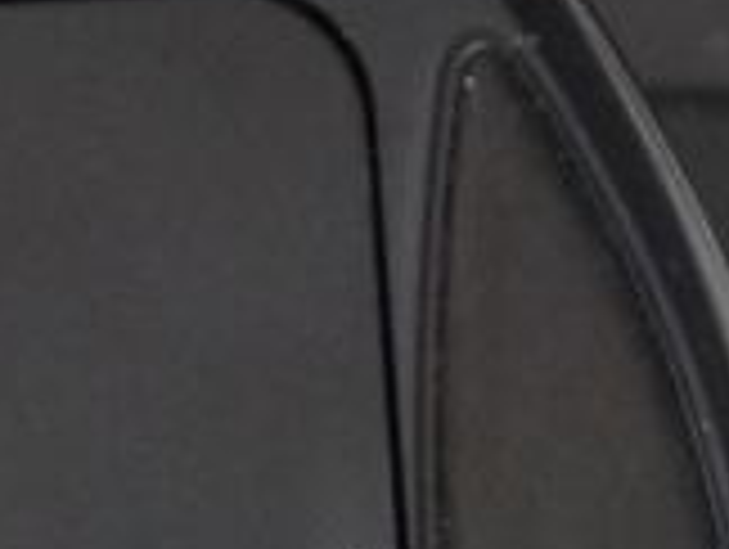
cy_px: 468
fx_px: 10904
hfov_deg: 3.8
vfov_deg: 2.9
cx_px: -900
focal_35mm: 517
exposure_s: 1/15
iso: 800
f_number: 5.6
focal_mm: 42
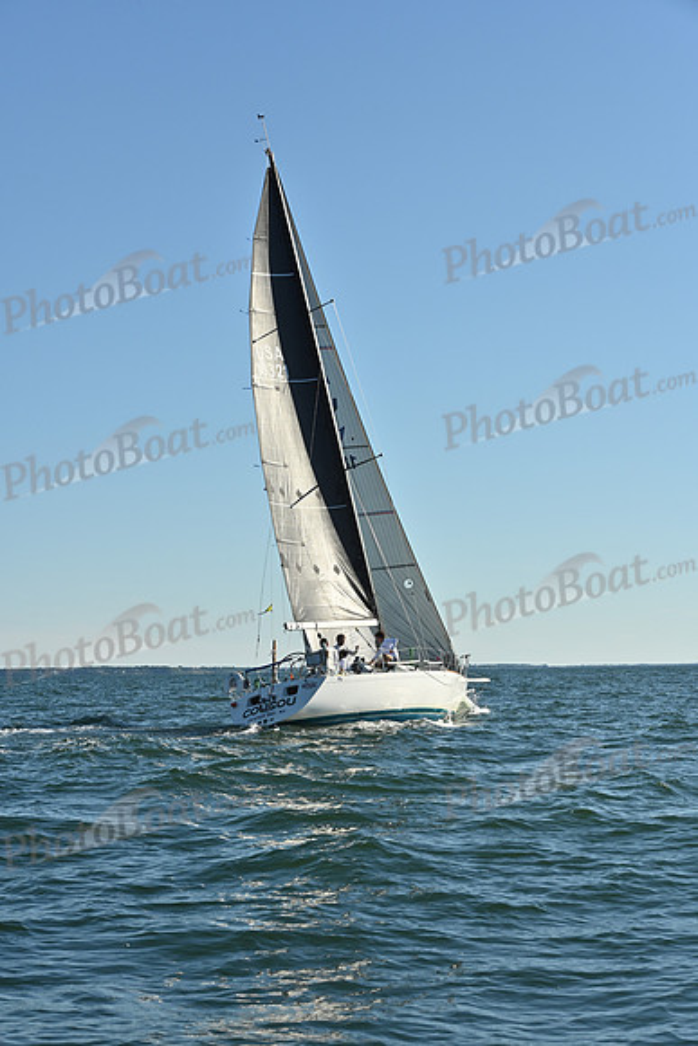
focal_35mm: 70
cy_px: 523
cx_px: 349
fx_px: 2034
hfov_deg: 19.5
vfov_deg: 28.8
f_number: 8
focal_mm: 70
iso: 320
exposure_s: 1/1250
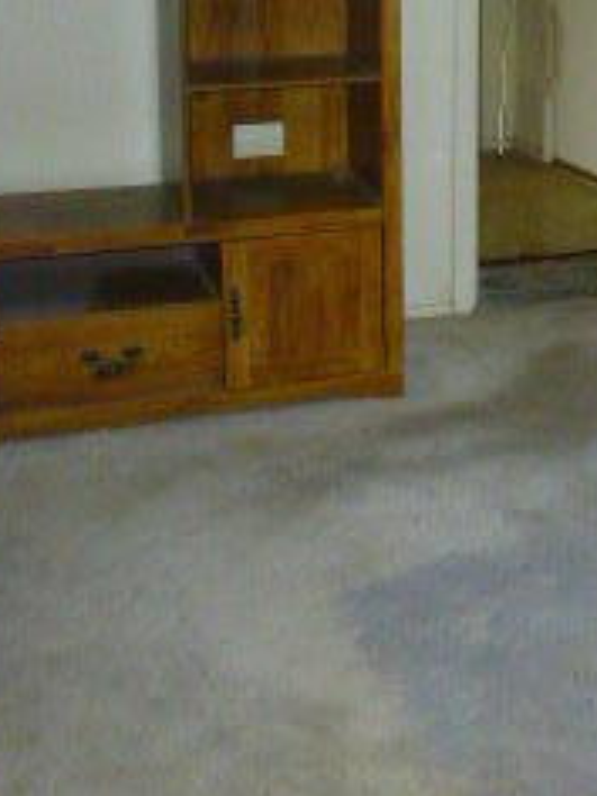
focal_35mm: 65
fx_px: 1495
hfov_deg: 22.0
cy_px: -84
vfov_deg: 27.3
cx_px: 543
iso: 800
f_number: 3.3
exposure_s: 1/60
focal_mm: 4.3
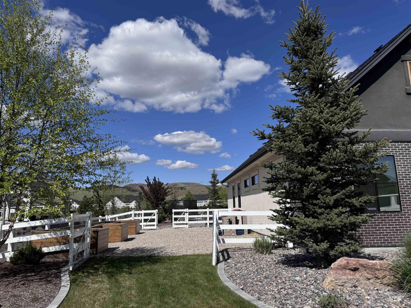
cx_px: 206
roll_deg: +1.2
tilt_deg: +10.2
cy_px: 154
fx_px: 285
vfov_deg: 56.8
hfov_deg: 71.6
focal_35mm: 24
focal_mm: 6.76
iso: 80
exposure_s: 1/7937
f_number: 1.78
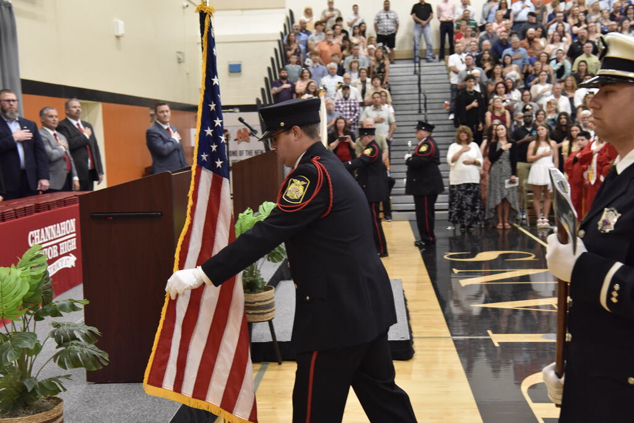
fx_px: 845
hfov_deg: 41.1
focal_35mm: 48
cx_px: 317
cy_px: 212
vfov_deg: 28.1
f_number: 6.3
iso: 4000
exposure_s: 1/125
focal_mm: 48
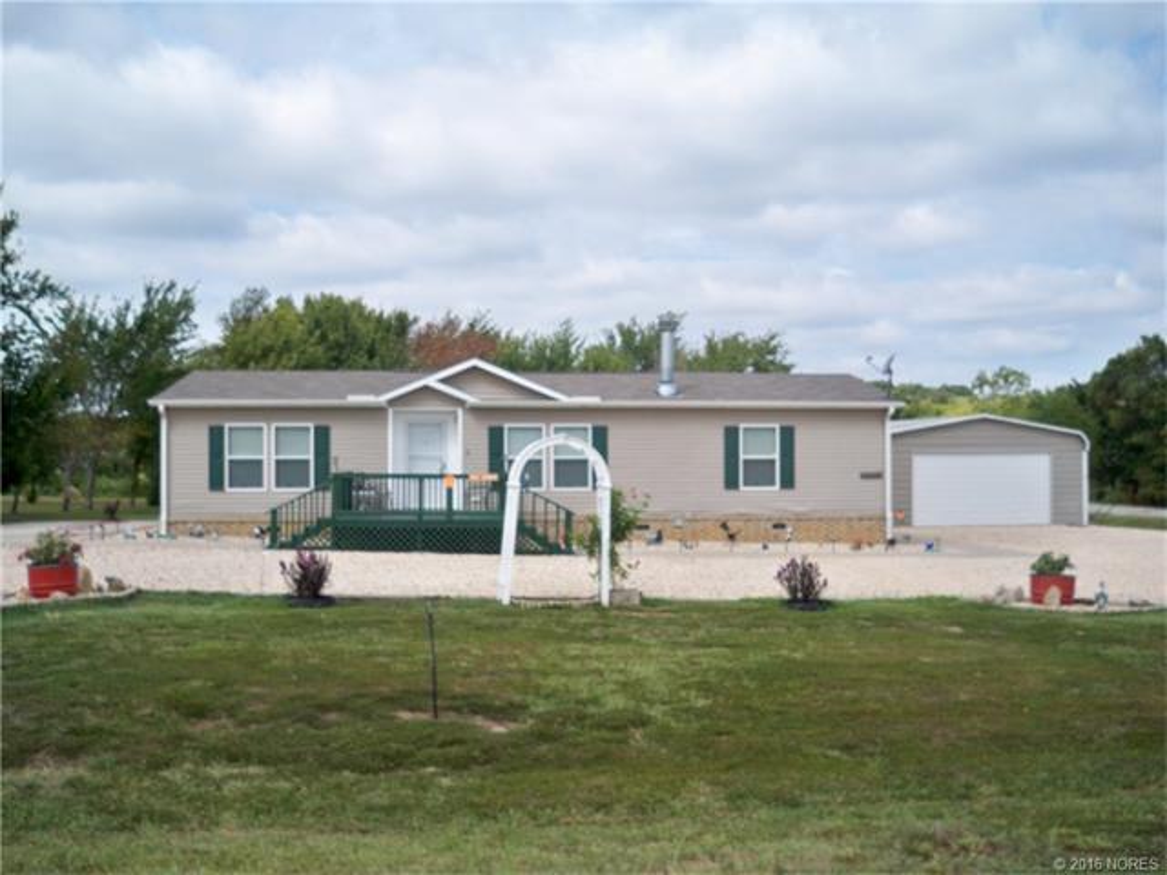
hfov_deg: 52.6
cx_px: 584
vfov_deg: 40.7
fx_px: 1180
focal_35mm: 35
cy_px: 438
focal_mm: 6.3
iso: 64
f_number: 3.1
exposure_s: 1/640
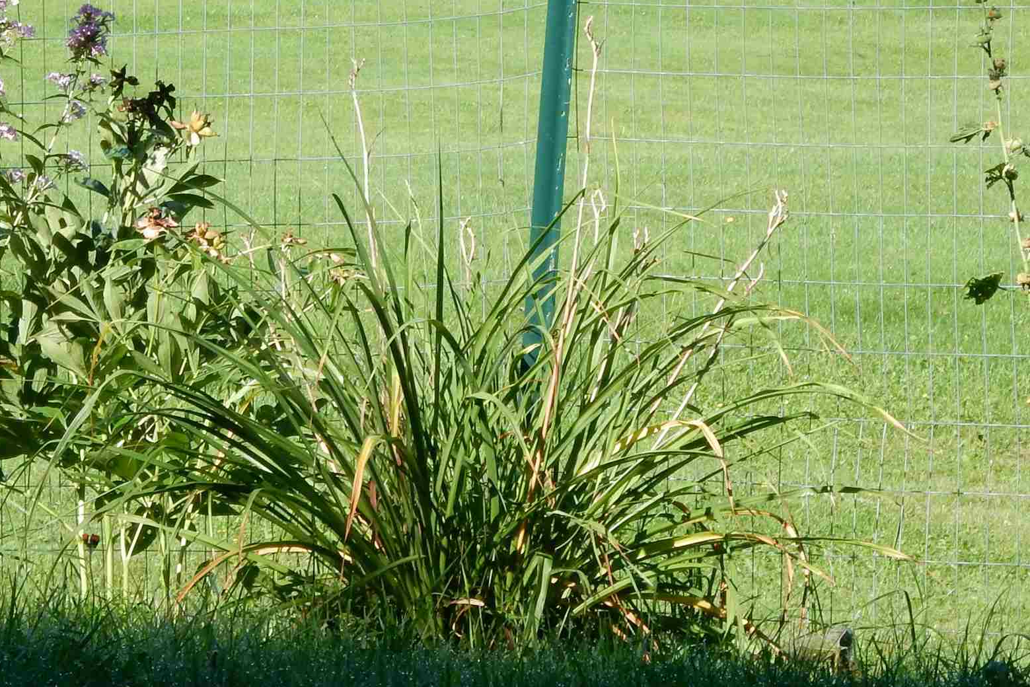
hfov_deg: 6.1
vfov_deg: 4.1
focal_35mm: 336
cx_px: 471
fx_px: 9614
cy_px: -37
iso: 125
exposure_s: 1/200
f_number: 6
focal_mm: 29.2
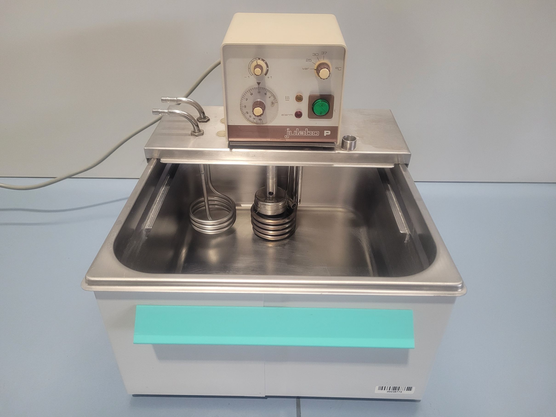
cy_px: 208
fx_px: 418
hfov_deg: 67.3
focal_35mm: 26
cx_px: 278
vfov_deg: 53.1
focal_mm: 5.4
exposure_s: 1/100
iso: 320
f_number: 1.8
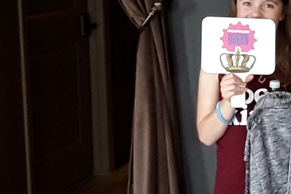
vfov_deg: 12.0
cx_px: 466
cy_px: 98
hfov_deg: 16.1
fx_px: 921
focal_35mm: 114
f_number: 1.9
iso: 100
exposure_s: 1/30
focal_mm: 2.91
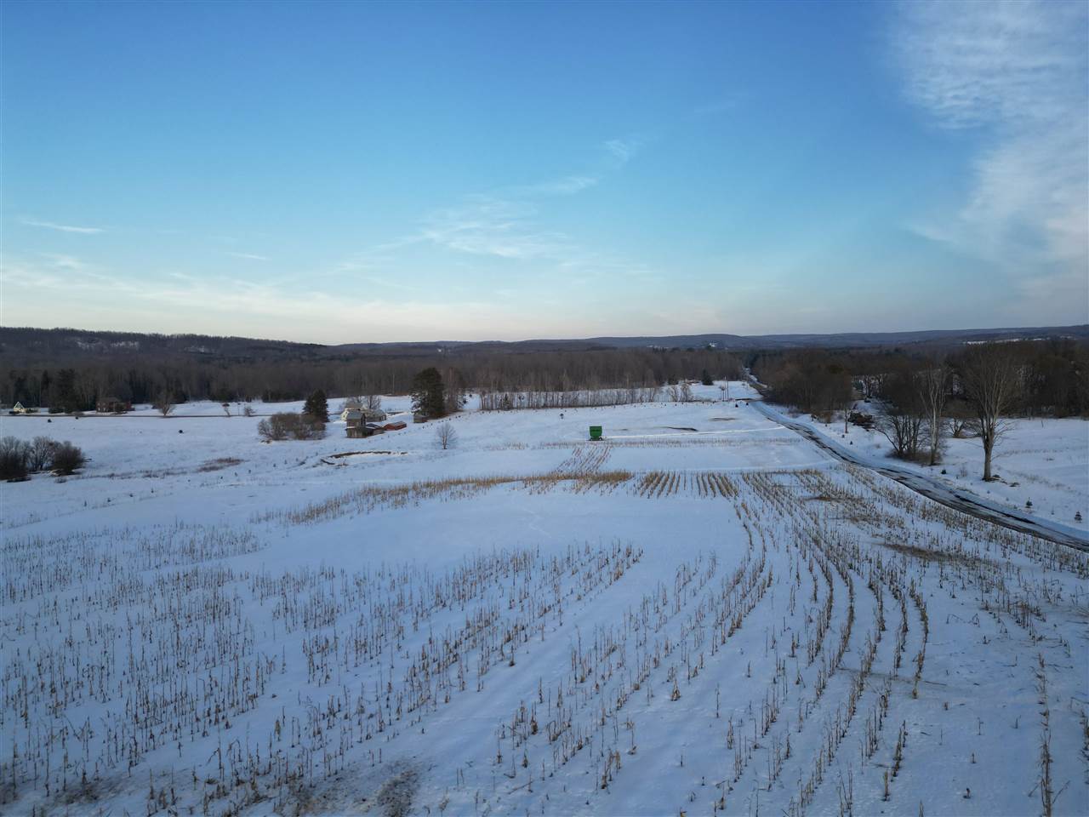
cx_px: 544
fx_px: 755
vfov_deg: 56.8
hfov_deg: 71.6
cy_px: 408
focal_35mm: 24
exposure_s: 1/1250
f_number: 1.7
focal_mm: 6.72
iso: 110
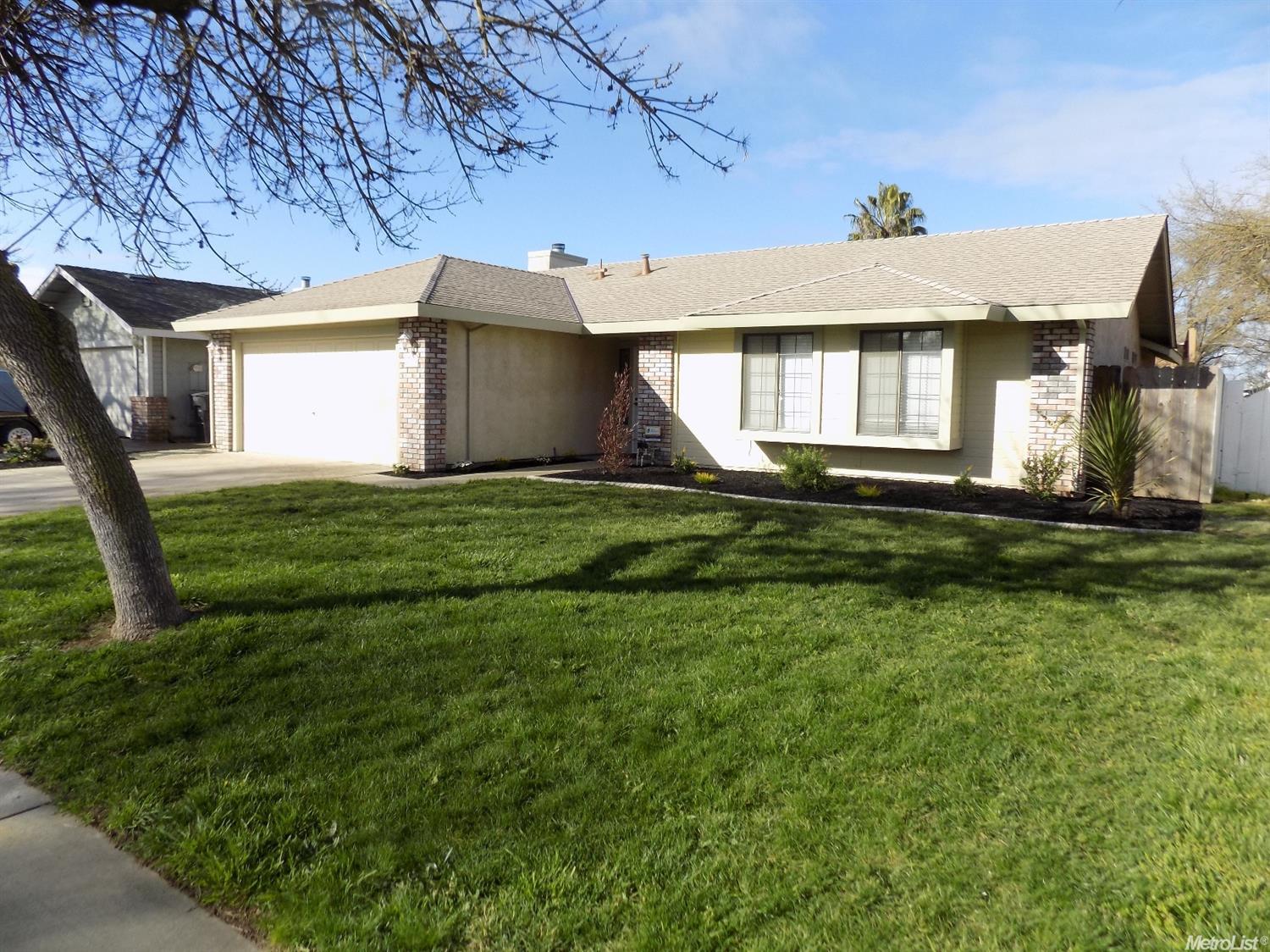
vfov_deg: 58.9
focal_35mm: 23
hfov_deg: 73.9
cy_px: 476
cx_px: 635
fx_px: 844
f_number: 3.1
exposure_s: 1/640
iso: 80
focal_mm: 4
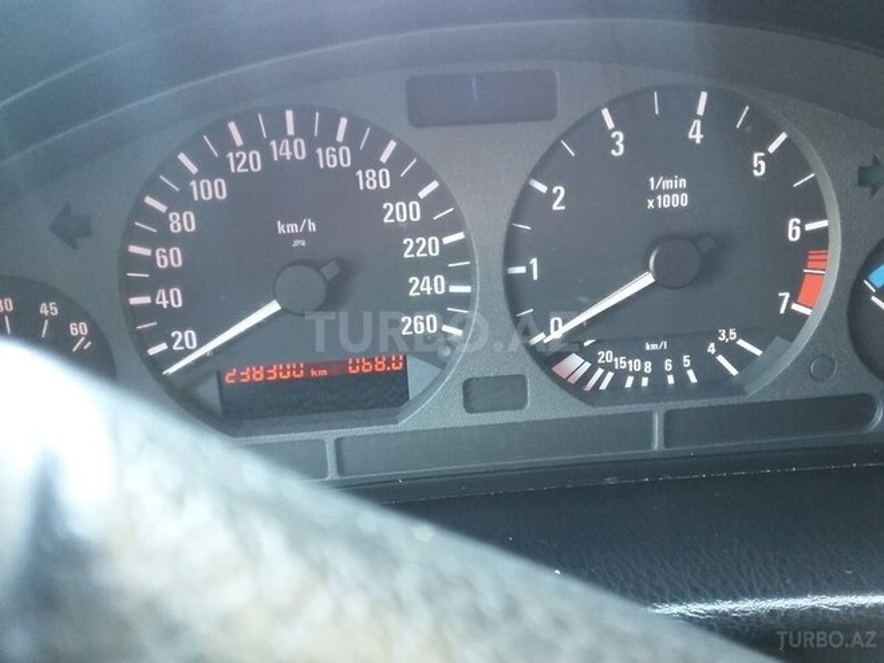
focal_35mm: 31
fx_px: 792
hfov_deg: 58.4
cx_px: 442
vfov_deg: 45.4
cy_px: 332
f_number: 2.2
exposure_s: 1/17
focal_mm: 3.3
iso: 400
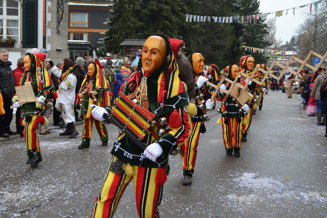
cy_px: 109
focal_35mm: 36
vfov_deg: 36.9
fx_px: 327
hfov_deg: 53.1
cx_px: 164
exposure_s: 1/100
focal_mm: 24
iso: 200
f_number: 5
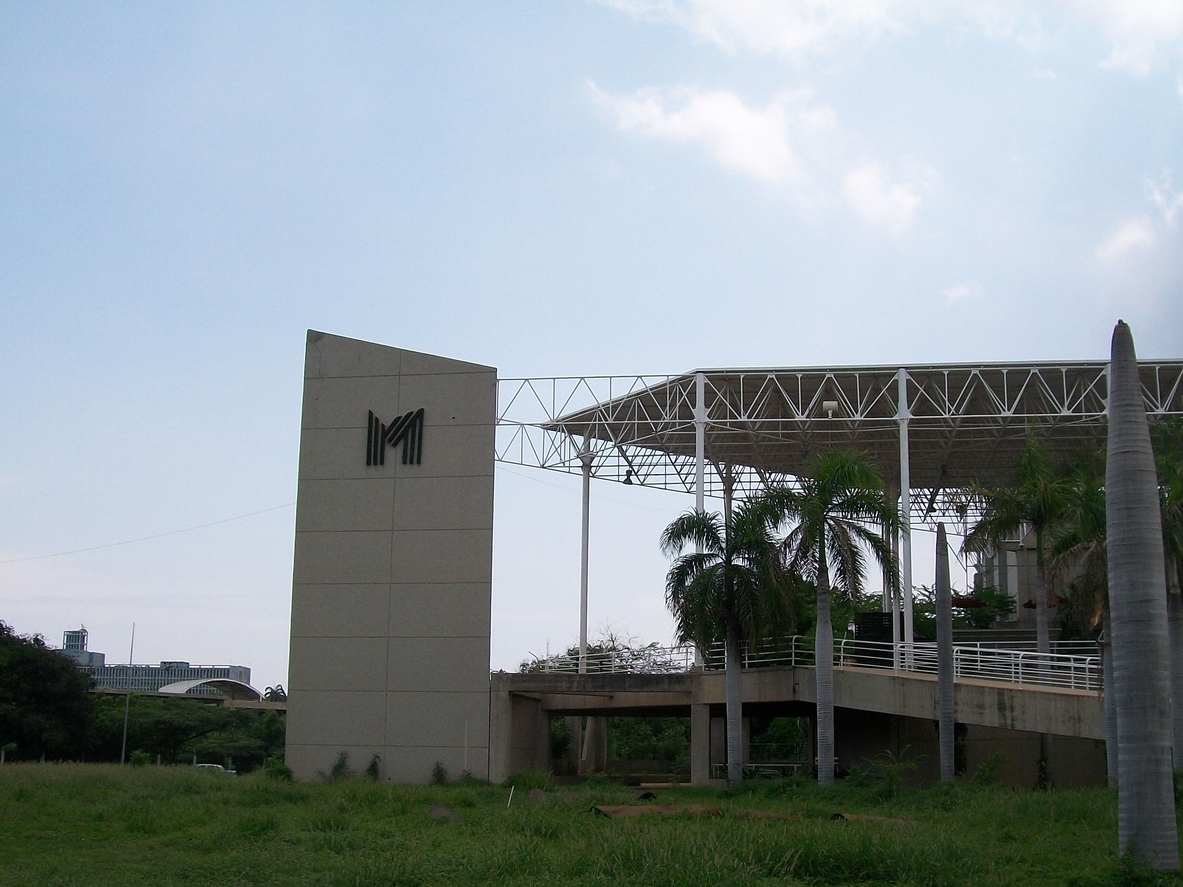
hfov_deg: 46.8
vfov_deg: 35.9
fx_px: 1367
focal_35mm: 40
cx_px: 608
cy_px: 487
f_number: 4.8
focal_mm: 6
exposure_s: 1/500
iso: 80
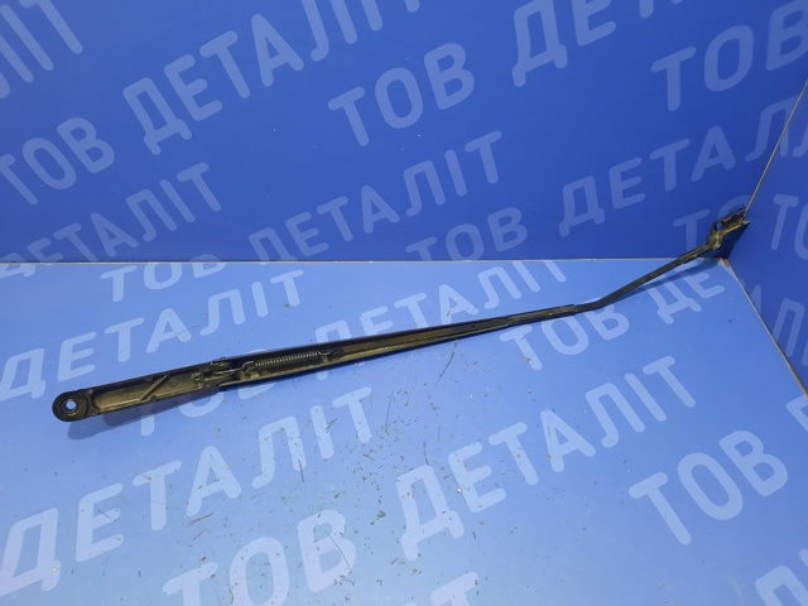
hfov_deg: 69.4
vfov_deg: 54.9
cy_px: 303
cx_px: 404
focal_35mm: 25
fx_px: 584
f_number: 2
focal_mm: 4.6
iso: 400
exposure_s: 1/33
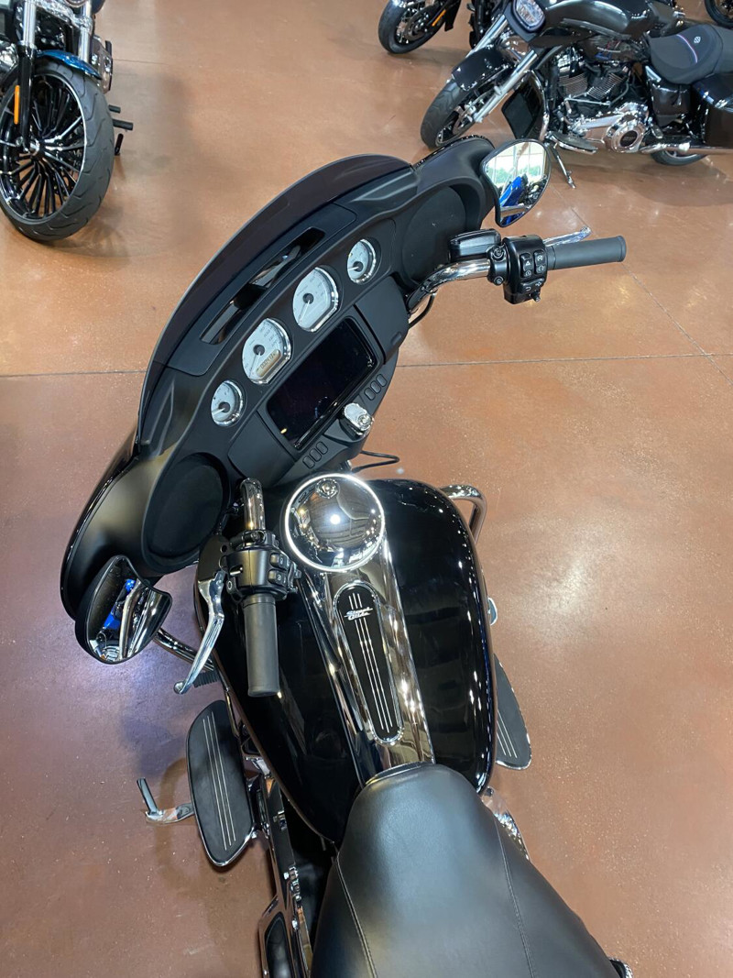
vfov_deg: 67.3
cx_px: 366
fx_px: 734
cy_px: 489
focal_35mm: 26
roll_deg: -14.7
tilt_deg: -42.9
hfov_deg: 53.1
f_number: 1.8
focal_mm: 4.25
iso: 200
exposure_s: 1/60
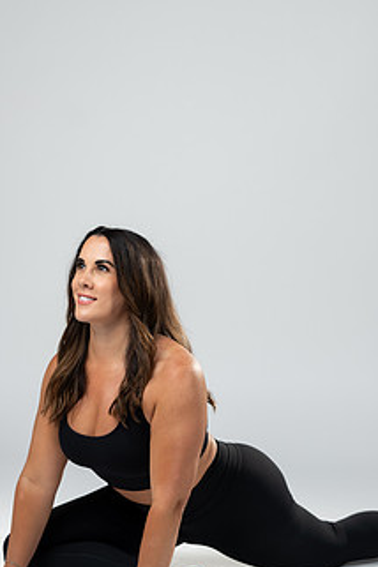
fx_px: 1874
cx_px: 207
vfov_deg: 17.2
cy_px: 267
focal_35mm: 119
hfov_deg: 11.5
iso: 200
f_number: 3.2
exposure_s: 1/160
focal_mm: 85
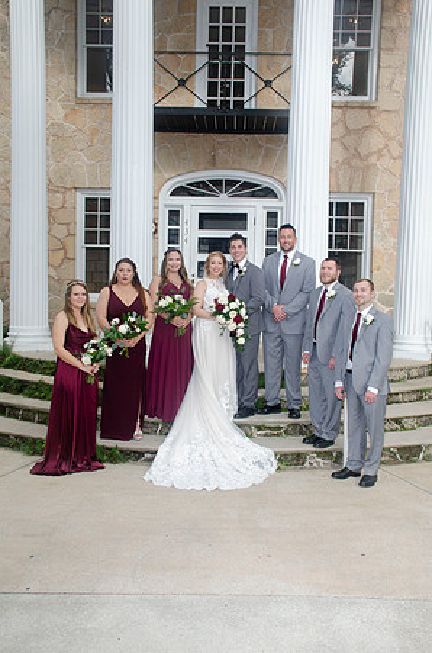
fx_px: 597
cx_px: 216
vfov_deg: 57.3
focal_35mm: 33
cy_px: 326
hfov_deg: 39.8
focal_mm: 22
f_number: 8
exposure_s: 1/250
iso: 100
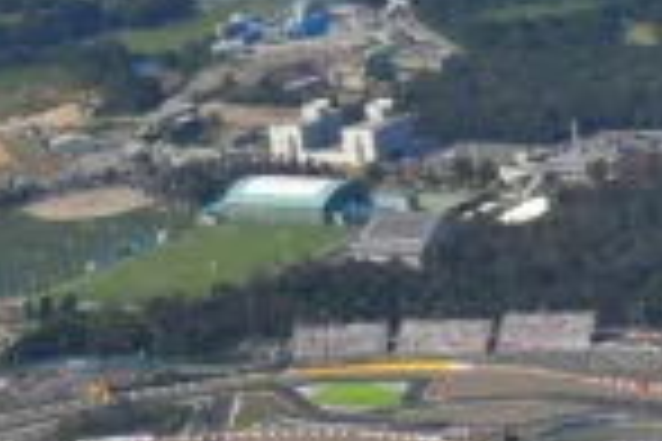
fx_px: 3843
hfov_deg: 9.8
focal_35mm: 209
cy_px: 1037
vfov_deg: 6.3
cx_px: 563
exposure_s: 1/800
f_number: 9
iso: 800
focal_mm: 30
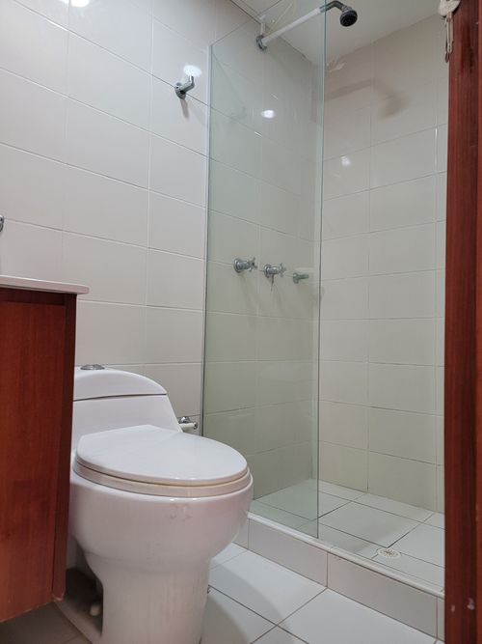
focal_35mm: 24
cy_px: 322
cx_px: 241
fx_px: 446
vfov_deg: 71.6
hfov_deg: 56.8
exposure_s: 1/60
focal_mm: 6.7
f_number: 1.8
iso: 200
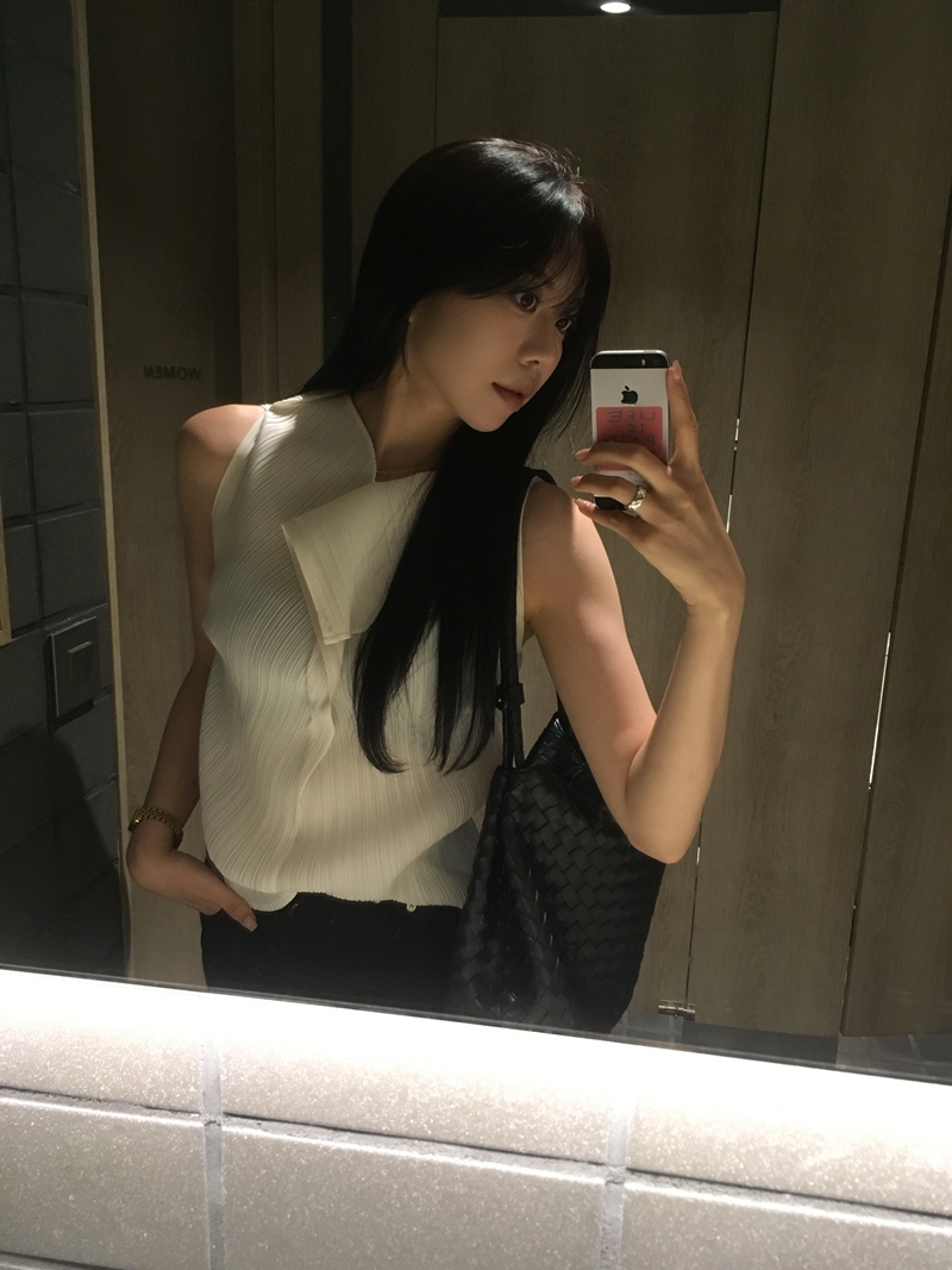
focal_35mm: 29
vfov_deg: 61.7
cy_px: 635
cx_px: 476
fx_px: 1064
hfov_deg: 48.2
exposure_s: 1/30
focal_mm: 4.15
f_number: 2.2
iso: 200
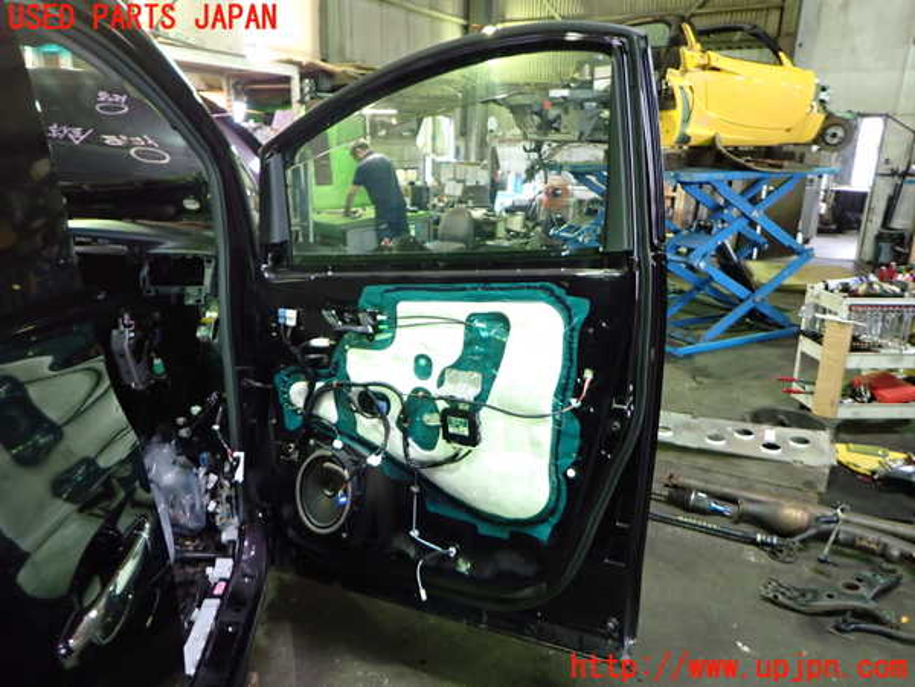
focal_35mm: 25
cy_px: 344
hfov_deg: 69.4
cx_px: 458
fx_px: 661
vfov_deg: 54.9
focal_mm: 4.5
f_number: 2
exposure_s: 1/30
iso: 500
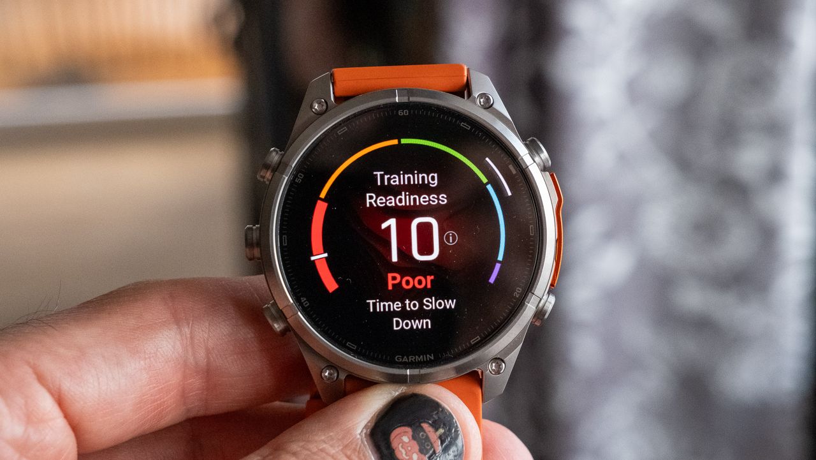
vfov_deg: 15.4
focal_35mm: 79
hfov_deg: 27.0
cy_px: 230
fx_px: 1700
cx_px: 408
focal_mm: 50
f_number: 7.1
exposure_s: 1/150
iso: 8000
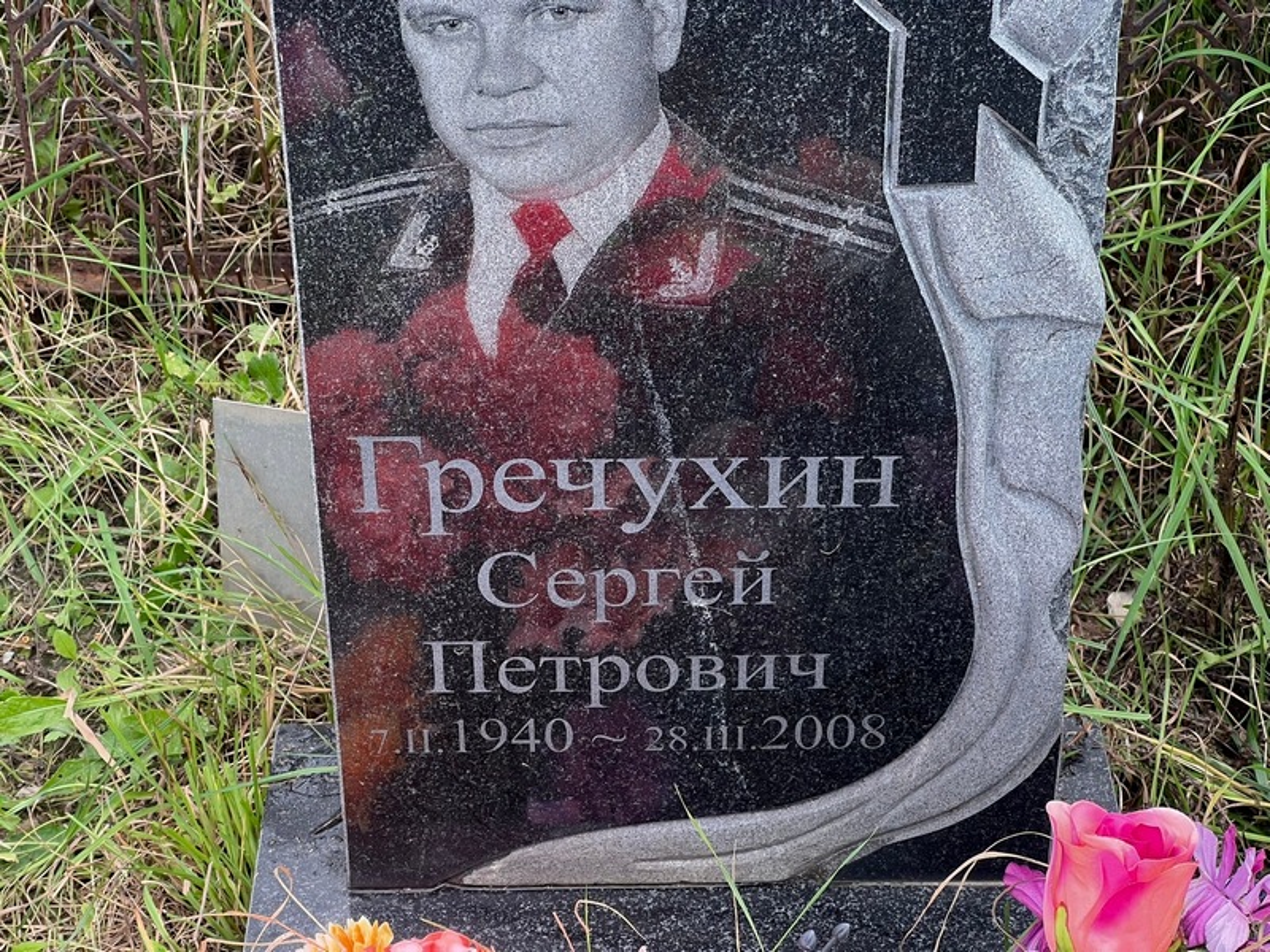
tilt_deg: -37.0
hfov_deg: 25.3
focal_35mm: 77
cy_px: 476
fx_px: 2825
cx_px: 635
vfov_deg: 19.1
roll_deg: +1.7
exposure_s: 1/99
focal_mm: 9
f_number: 2.8
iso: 40
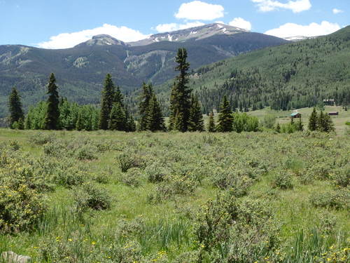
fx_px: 465
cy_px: 132
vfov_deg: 31.5
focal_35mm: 46
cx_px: 175
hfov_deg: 41.2
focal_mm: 8.3
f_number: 4.9
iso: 125
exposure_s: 1/320
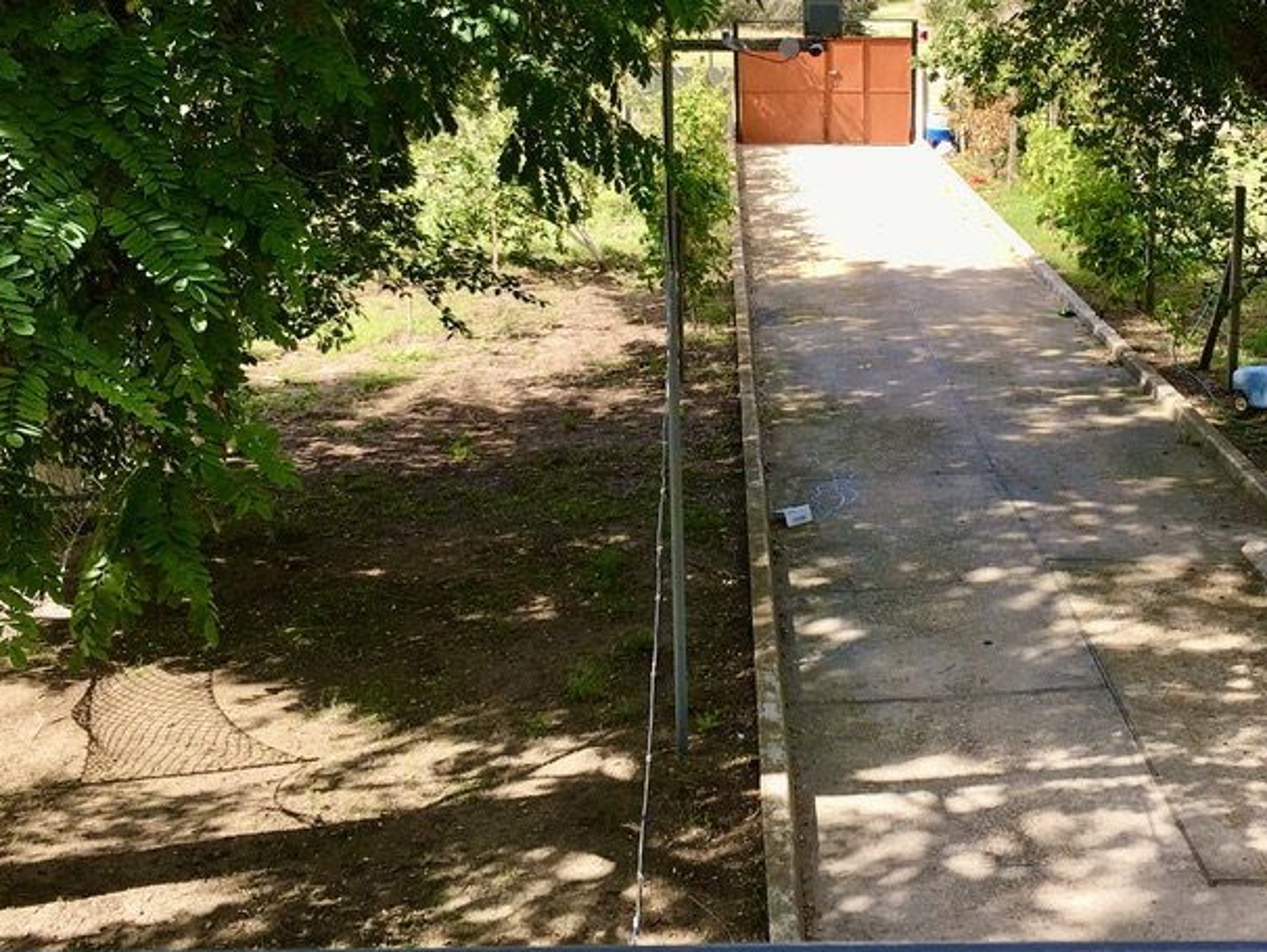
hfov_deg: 38.6
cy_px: 301
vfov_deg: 29.4
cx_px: 805
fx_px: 1794
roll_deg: +0.4
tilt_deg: -10.5
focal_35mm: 49
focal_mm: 4.15
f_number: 2.2
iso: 25
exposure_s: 1/432
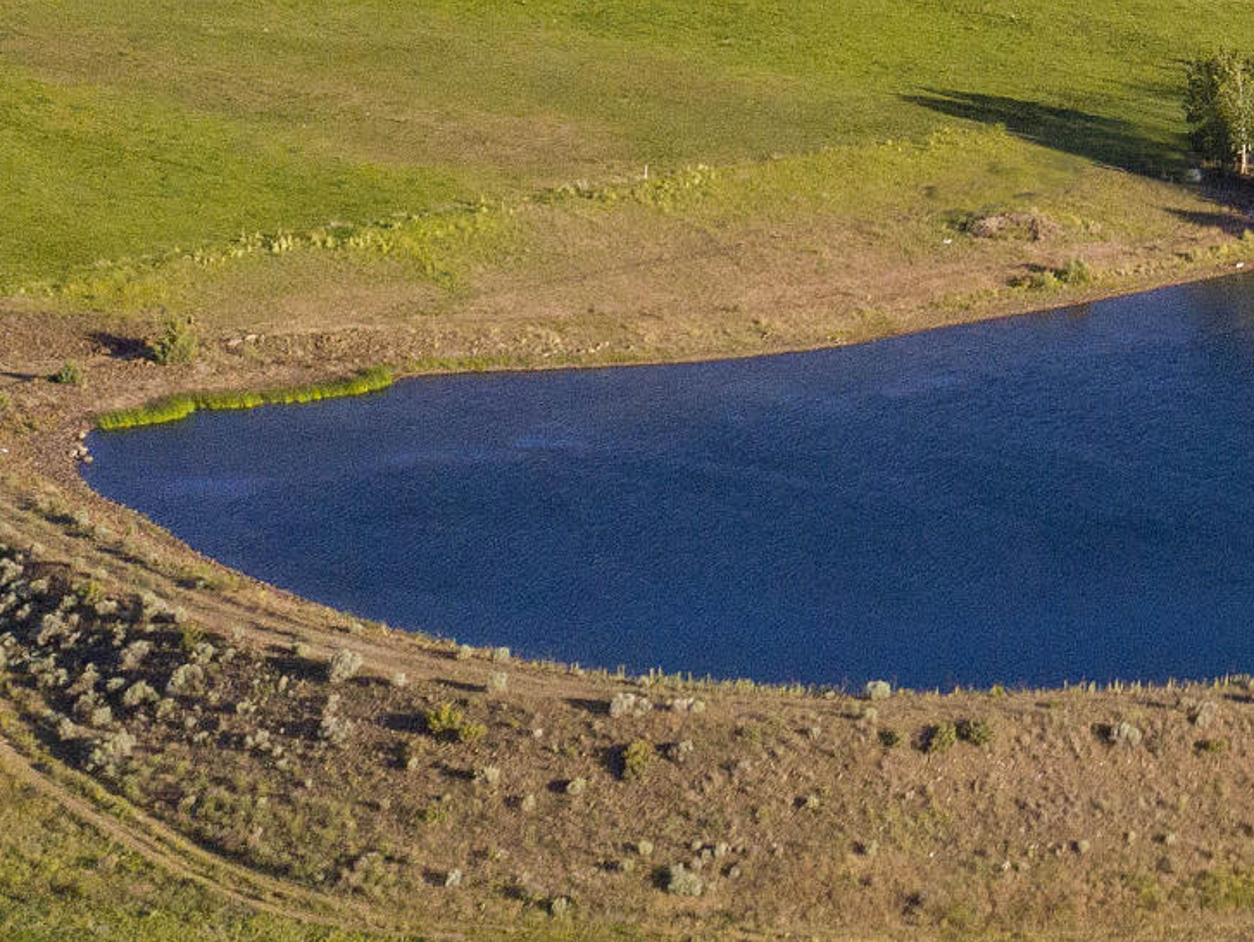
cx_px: 2010
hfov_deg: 15.9
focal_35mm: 111
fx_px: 4023
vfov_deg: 12.8
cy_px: -364
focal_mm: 10.26
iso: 800
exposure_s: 1/200
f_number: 4.5
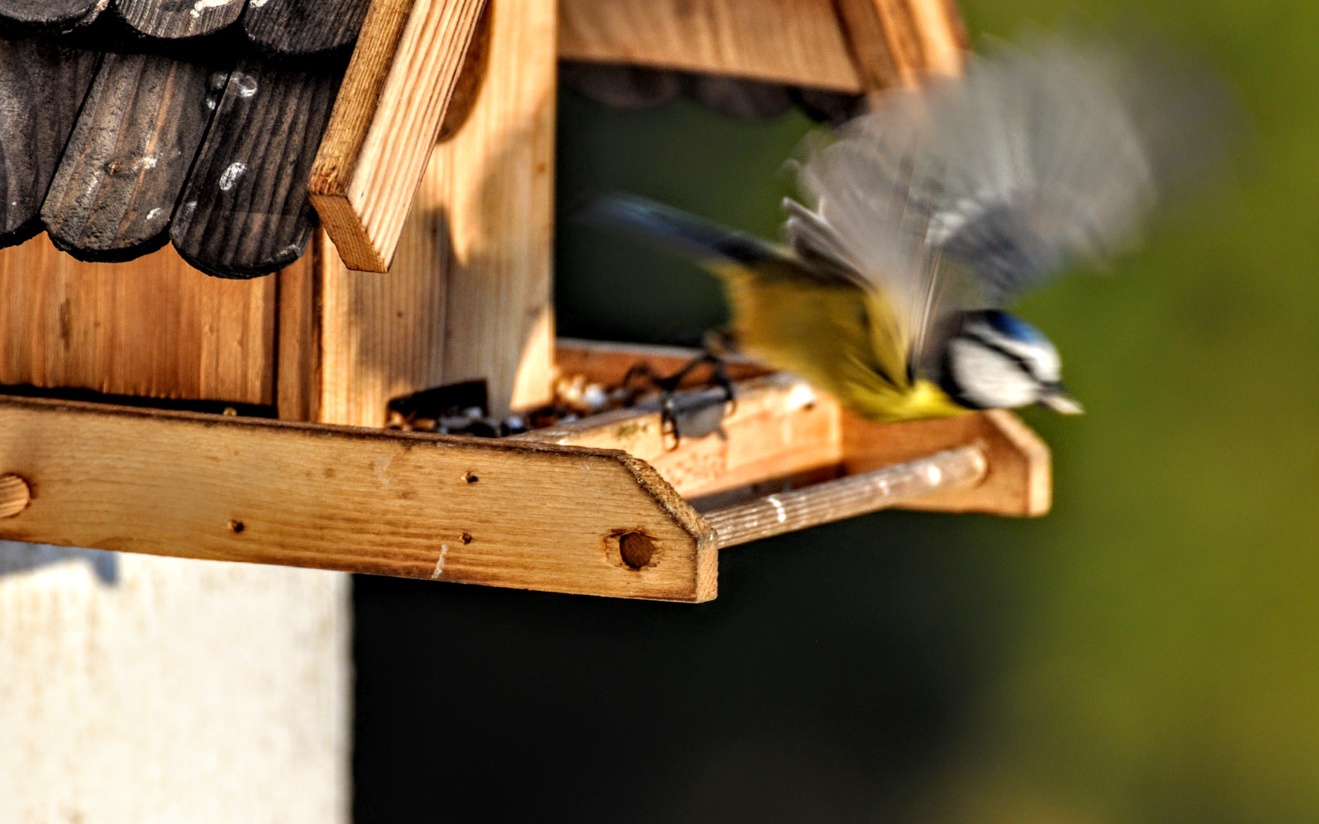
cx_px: 660
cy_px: 387
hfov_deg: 4.6
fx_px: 16498
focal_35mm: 459
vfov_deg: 2.9
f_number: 5.6
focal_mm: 300
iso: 400
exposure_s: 1/400
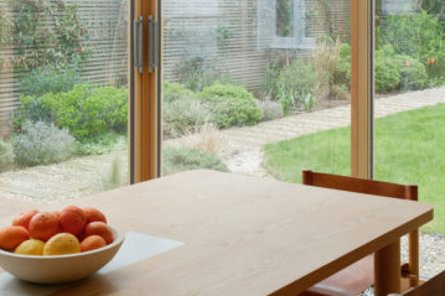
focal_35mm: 62
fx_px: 766
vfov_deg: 21.3
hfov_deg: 32.4
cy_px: 15
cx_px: 201
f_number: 11
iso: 200
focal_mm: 19.4
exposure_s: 1/40
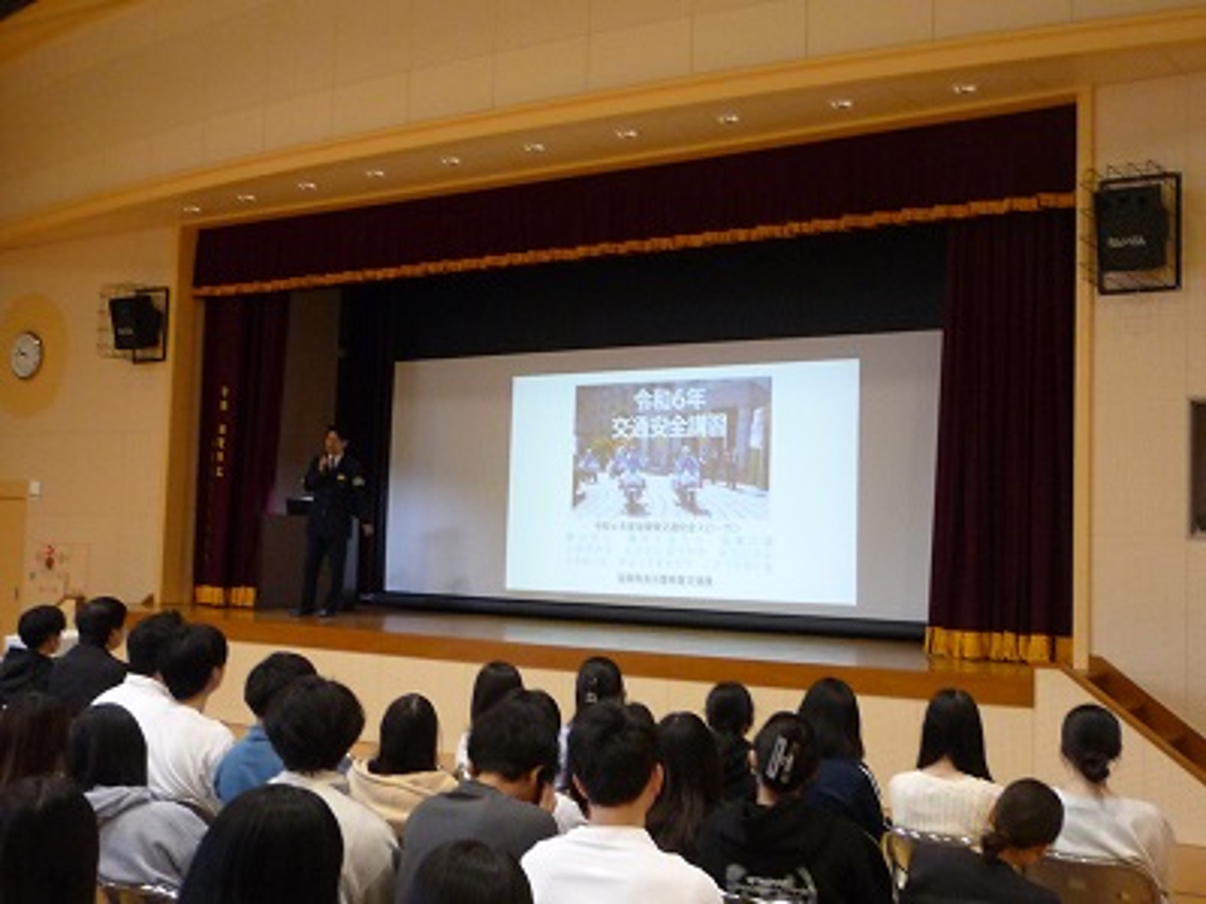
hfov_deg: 44.8
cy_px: 452
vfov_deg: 34.3
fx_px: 1463
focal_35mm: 42
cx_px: 603
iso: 200
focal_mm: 4.4
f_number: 2.8
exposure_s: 1/30
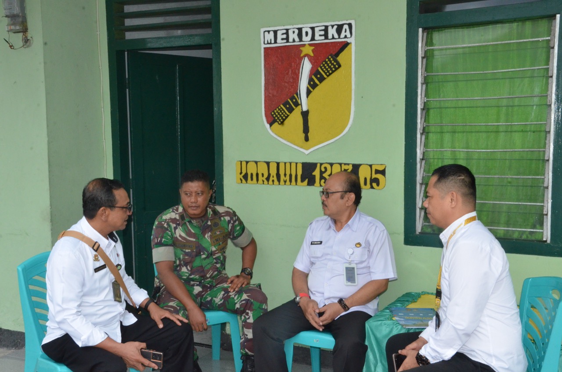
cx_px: 281
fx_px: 701
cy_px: 186
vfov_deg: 29.7
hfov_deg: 43.7
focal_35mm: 45
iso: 2500
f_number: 20
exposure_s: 1/250
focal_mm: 30
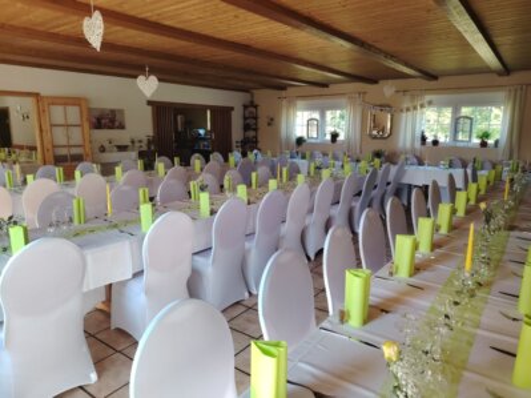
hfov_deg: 71.6
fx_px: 368
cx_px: 266
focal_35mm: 24
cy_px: 199
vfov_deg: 56.8
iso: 391
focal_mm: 5.25
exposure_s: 1/100
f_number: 1.75
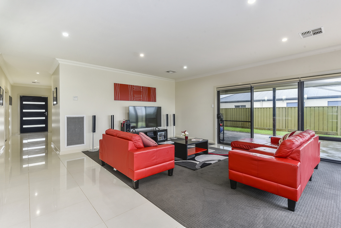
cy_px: 114
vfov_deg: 70.5
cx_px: 170
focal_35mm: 17
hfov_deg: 93.3
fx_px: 161
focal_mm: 17
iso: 125
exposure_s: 1
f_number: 11
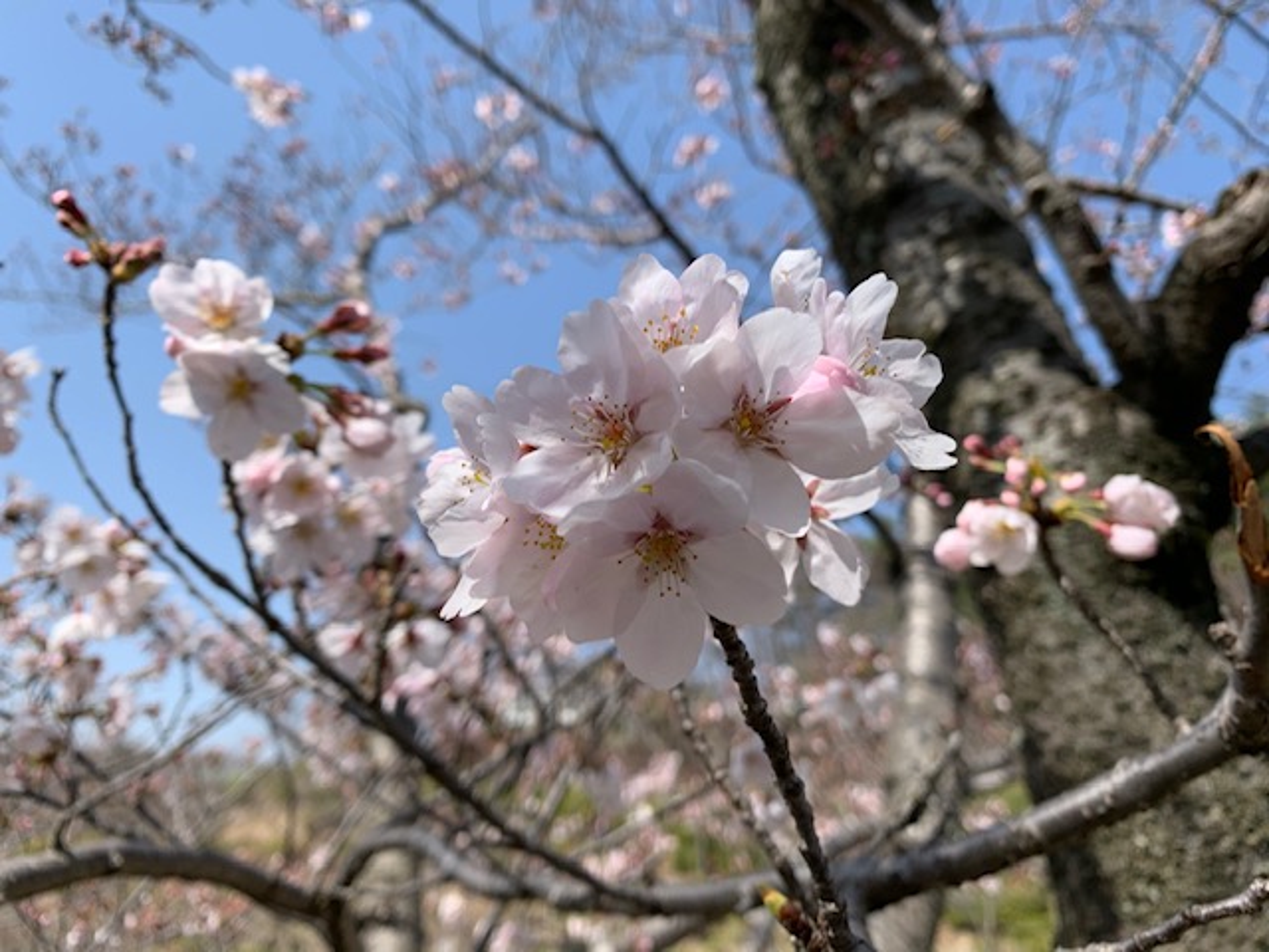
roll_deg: -3.2
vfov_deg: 53.1
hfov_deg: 67.3
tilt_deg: +21.0
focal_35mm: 26
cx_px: 634
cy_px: 476
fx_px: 953
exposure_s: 1/1779
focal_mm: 4.25
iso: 25
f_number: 1.8
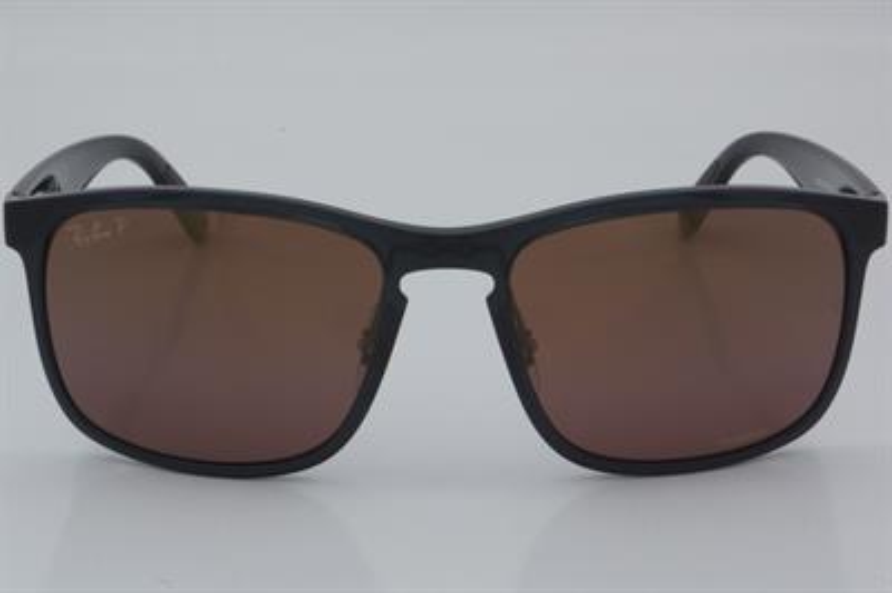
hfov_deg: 24.6
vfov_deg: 16.5
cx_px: 446
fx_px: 2042
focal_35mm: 82
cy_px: 296
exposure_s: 1/4
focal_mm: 55
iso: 100
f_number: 32
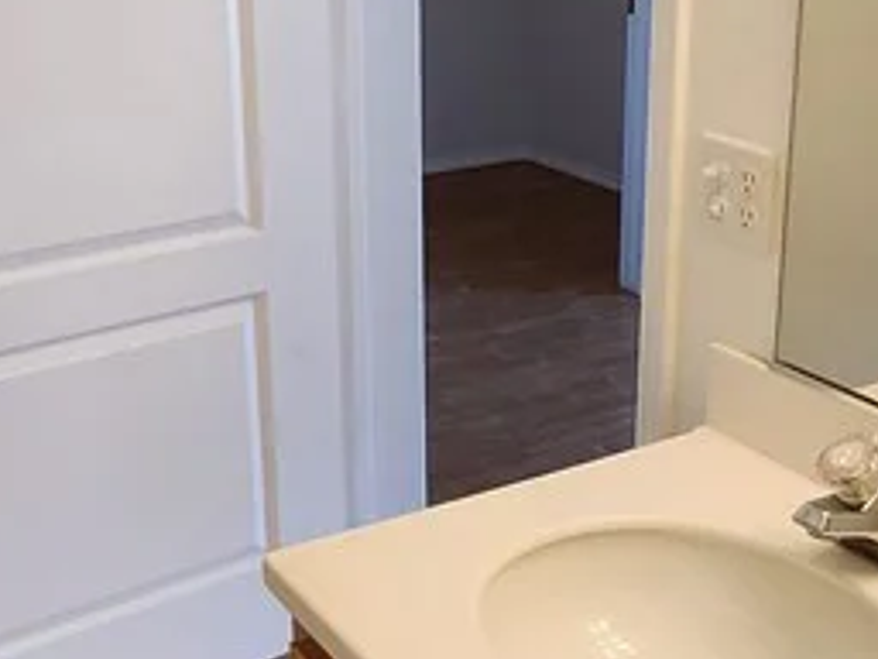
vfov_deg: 28.0
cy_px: 281
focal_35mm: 52
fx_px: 1319
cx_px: 453
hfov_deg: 36.8
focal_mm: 1.7
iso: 125
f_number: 2.2
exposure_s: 1/60
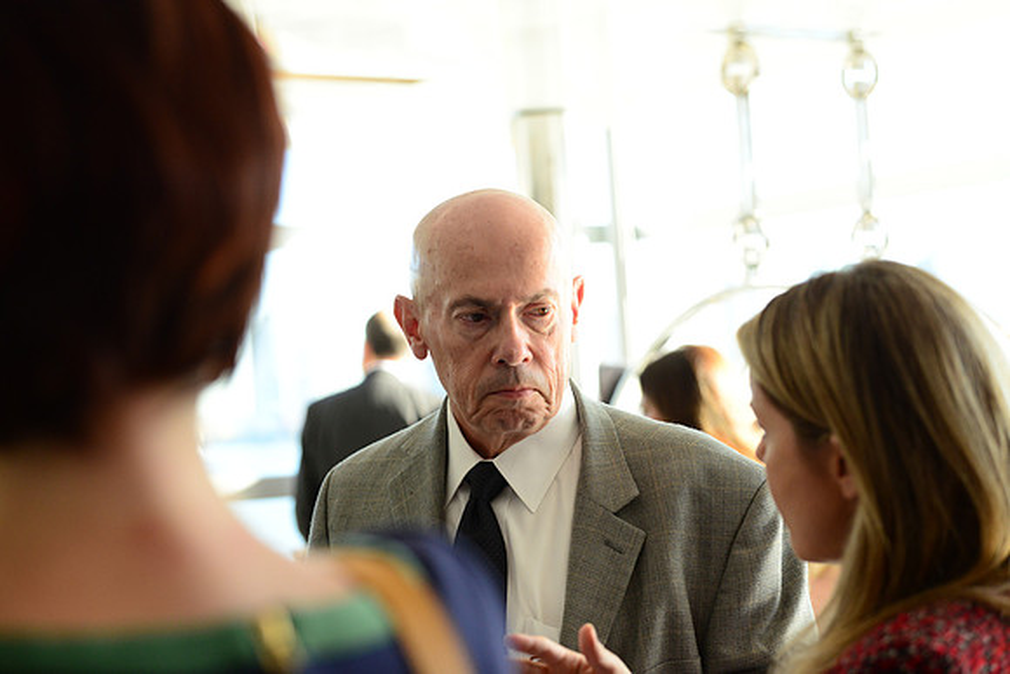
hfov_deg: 28.8
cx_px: 505
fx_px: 1964
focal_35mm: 70
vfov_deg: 19.5
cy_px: 337
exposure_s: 1/800
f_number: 4
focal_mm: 70
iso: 1600
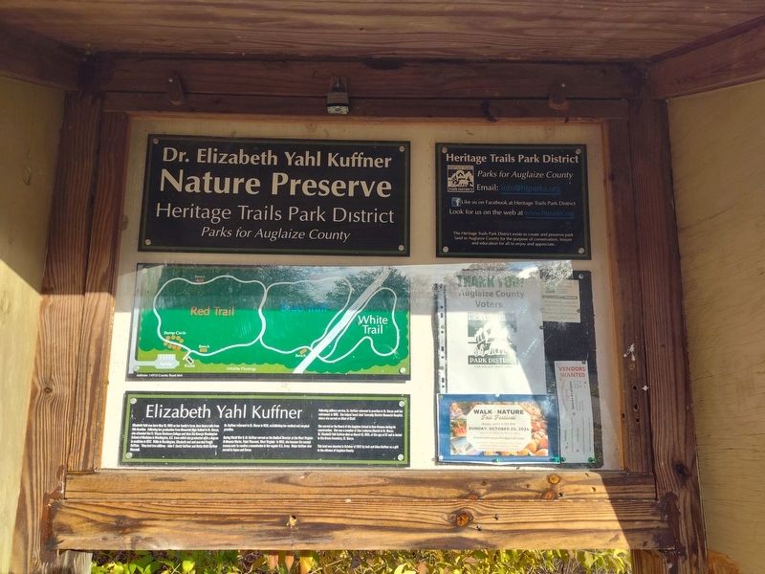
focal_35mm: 23
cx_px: 382
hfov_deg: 73.9
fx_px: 508
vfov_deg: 58.9
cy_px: 287
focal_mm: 5.56
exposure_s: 1/476
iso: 100
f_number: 1.8
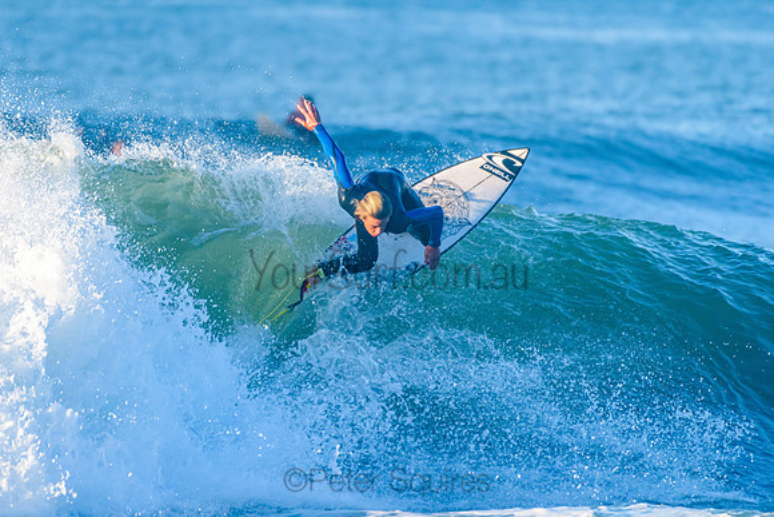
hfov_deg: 3.4
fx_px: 13075
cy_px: 203
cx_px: 341
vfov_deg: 2.3
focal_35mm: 608
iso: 640
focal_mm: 500
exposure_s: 1/2000
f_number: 5.6
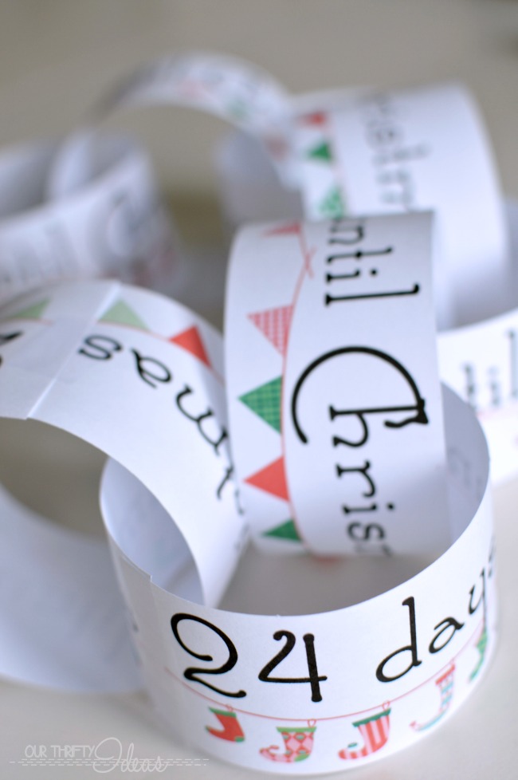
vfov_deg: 37.9
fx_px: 1135
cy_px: 390
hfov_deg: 25.7
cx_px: 259
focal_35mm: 52
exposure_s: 1/15
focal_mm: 35
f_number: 4
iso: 100
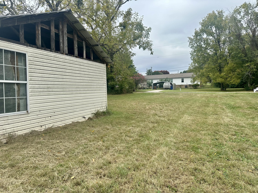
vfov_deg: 56.8
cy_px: 96
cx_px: 129
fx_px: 179
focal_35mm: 24
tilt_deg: -1.5
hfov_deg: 71.6
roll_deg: +0.4
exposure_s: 1/2809
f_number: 1.78
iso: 80
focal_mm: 6.86
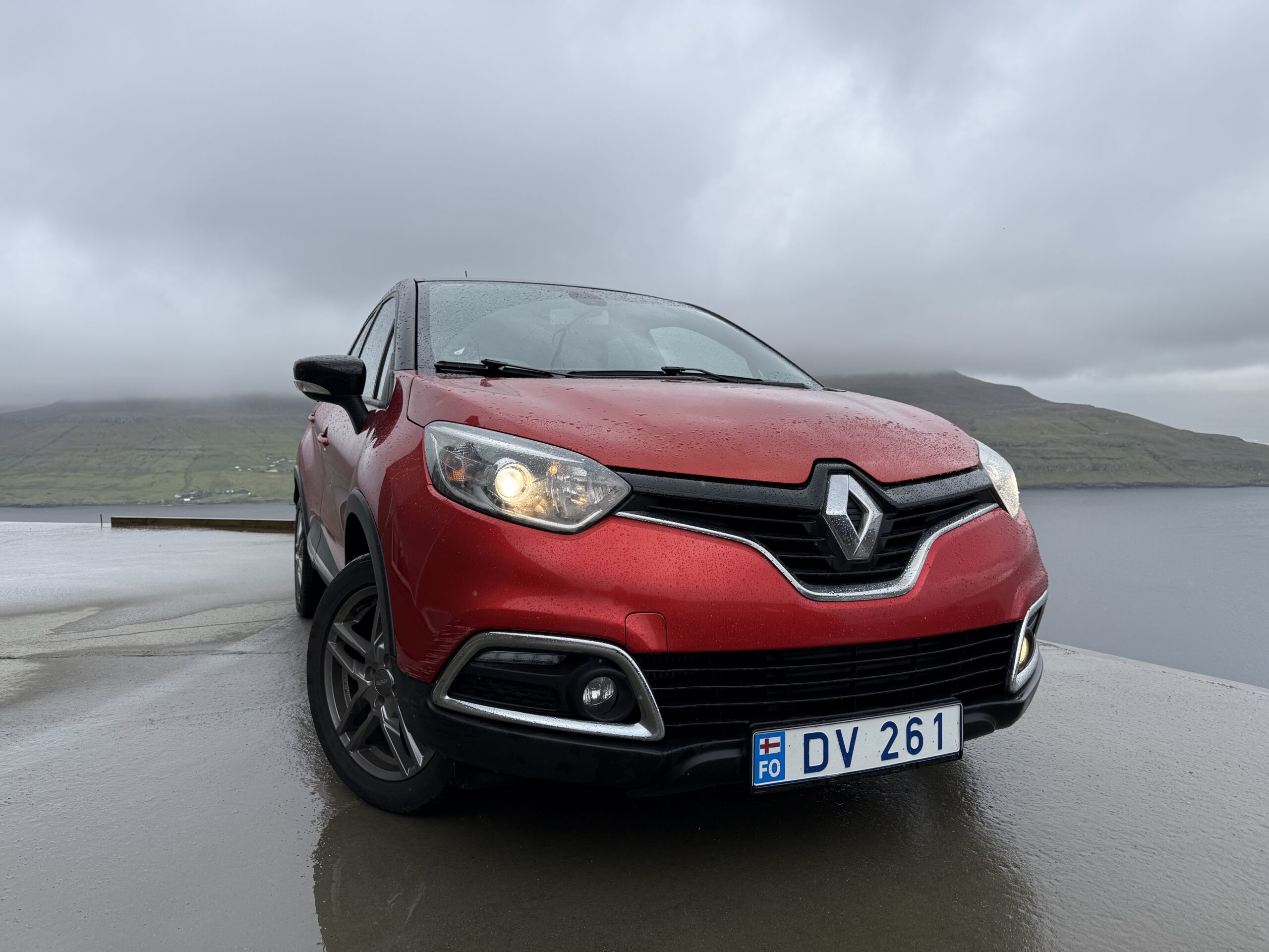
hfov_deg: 71.6
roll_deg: +1.3
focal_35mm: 24
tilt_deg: -2.4
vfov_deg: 56.8
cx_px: 634
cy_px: 476
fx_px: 880
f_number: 1.78
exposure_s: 1/1553
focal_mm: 6.76
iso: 80
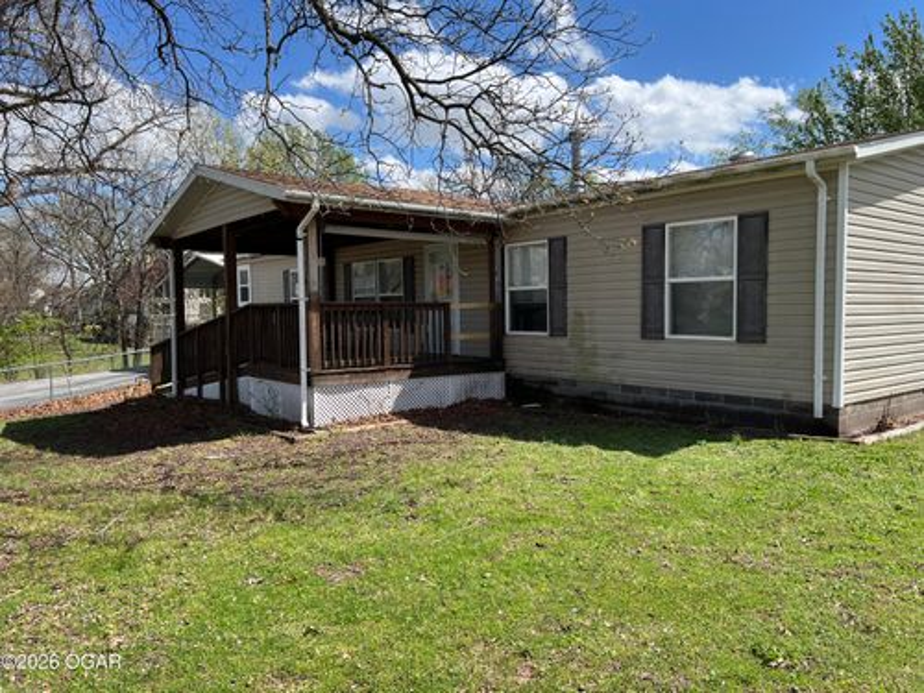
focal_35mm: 26
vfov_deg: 53.1
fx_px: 694
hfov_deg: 67.3
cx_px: 462
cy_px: 346
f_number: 1.5
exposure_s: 1/2762
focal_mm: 5.7
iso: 50
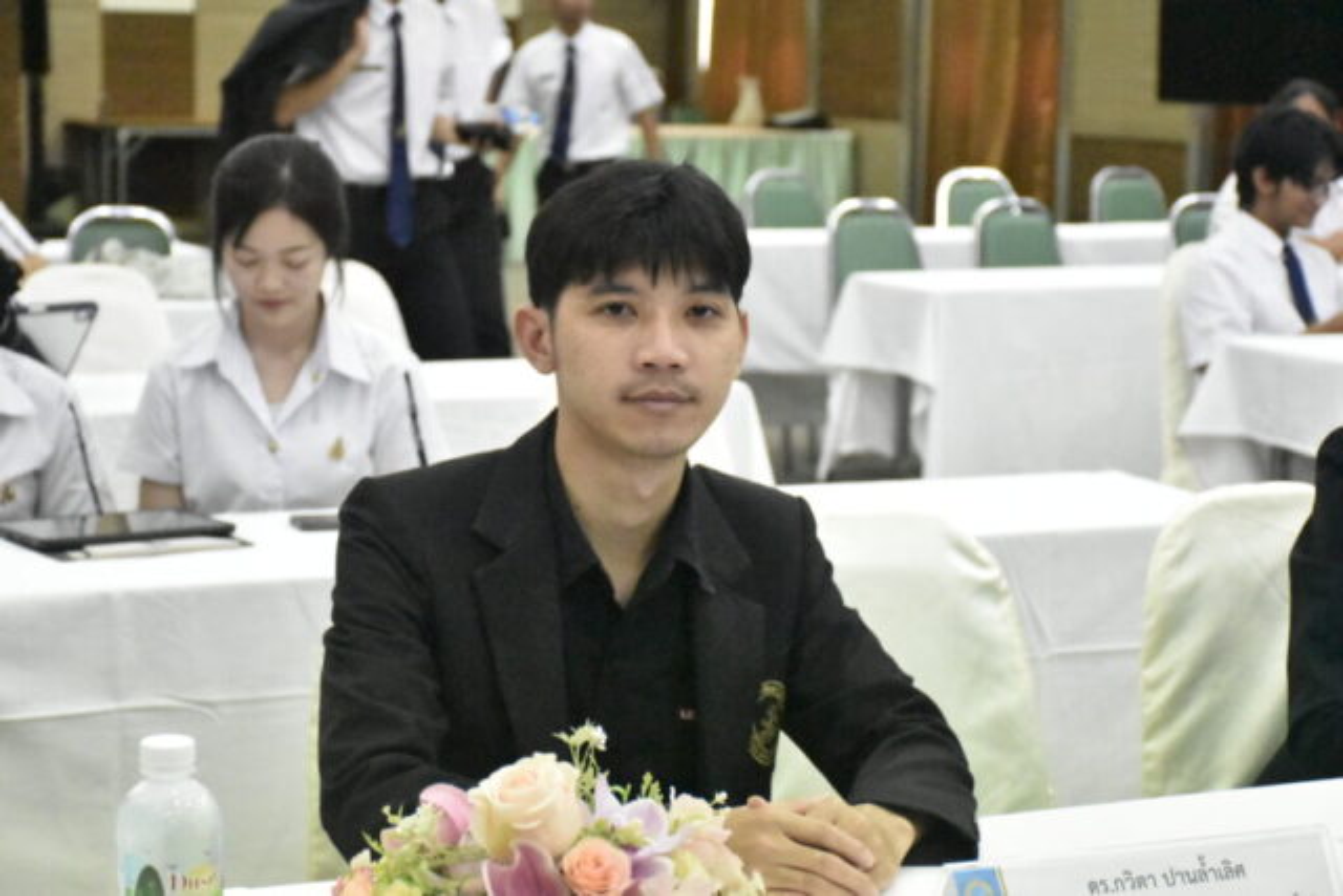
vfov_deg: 17.5
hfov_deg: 26.0
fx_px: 2910
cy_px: 448
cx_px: 672
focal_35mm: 78
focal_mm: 52
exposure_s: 1/400
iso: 20000
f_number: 4.8
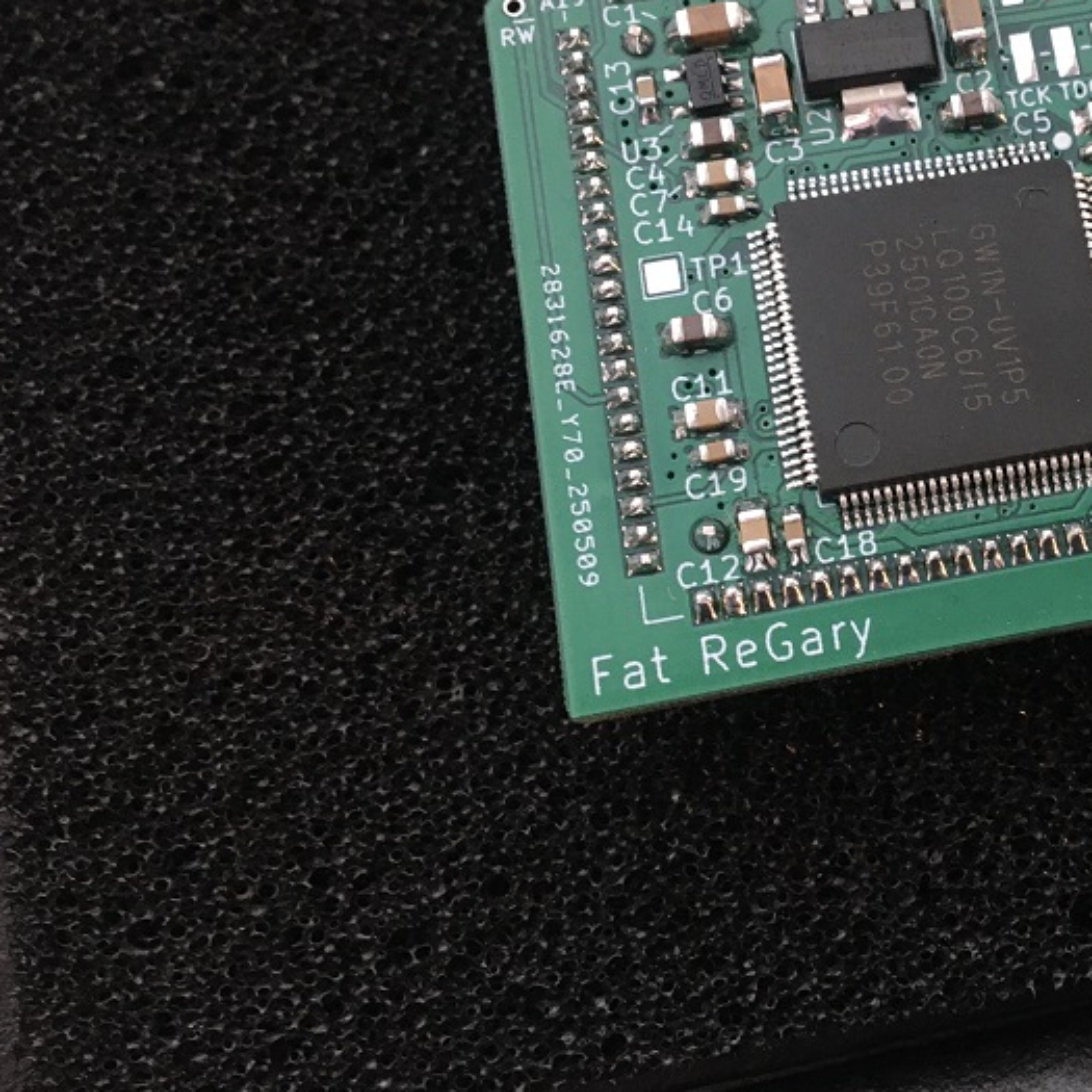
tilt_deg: -73.3
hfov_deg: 32.1
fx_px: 1785
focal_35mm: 50
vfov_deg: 33.5
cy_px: 312
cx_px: 1019
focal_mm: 4.15
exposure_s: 1/33
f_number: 2.2
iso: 100
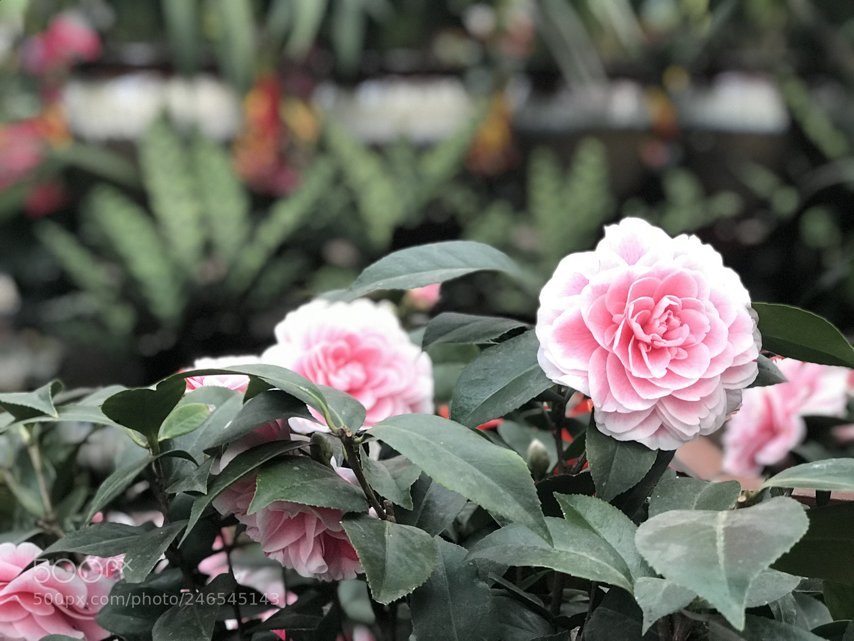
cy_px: 320
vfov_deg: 25.7
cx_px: 427
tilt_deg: -8.6
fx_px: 1406
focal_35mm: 57
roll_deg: +0.9
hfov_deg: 33.8
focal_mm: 6.6
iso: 250
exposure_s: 1/50
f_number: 2.8
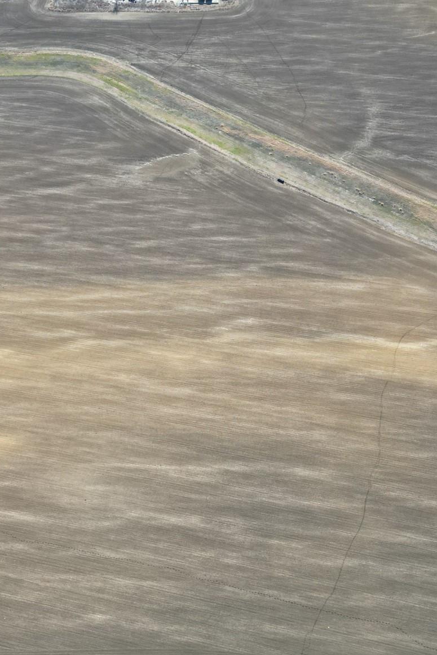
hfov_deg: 30.4
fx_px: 801
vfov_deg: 44.5
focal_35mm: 44
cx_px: 176
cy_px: 325
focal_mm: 6.72
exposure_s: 1/1250
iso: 100
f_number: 1.7
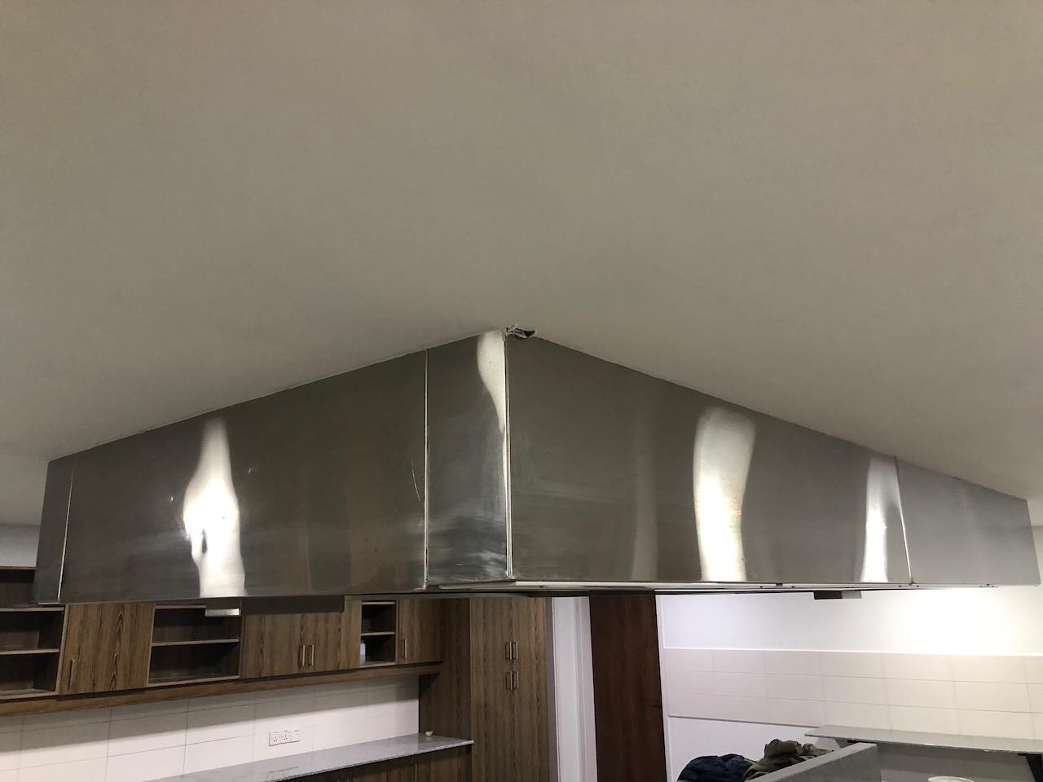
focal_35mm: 28
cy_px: 391
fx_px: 844
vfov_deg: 49.7
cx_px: 522
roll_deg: +2.2
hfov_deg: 63.4
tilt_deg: +13.2
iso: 80
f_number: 1.8
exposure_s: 1/15
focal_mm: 3.99
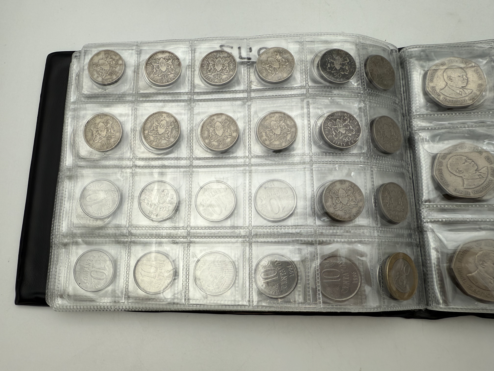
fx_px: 343
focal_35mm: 24
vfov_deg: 56.8
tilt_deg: -76.8
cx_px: 247
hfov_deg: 71.6
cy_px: 186
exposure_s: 1/340
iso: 40
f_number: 2.2
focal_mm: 2.22
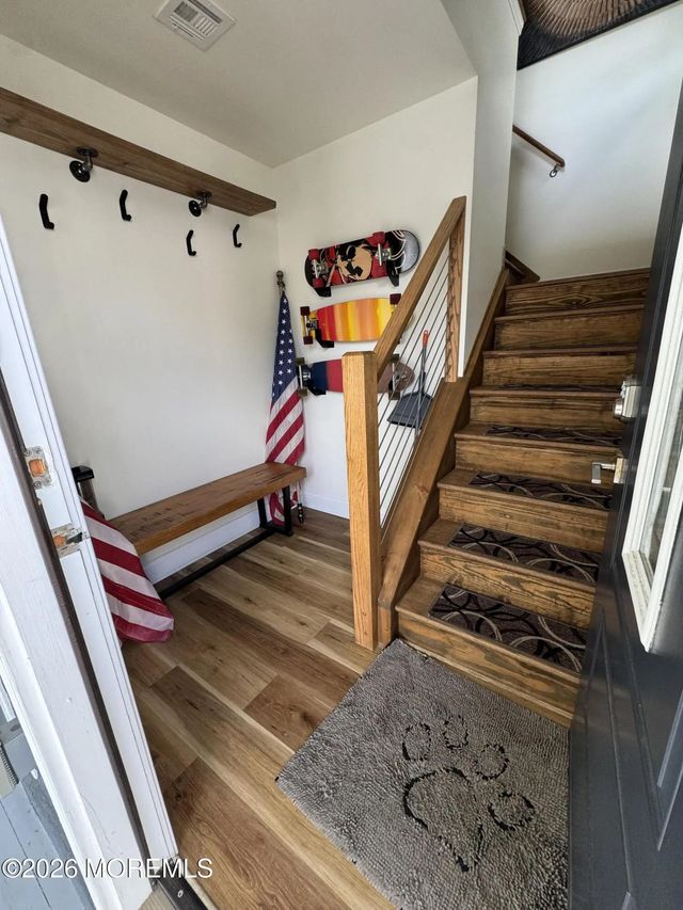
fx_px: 368
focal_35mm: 14
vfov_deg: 102.1
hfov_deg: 85.7
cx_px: 342
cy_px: 455
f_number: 2.2
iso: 125
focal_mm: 2.22
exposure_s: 1/99
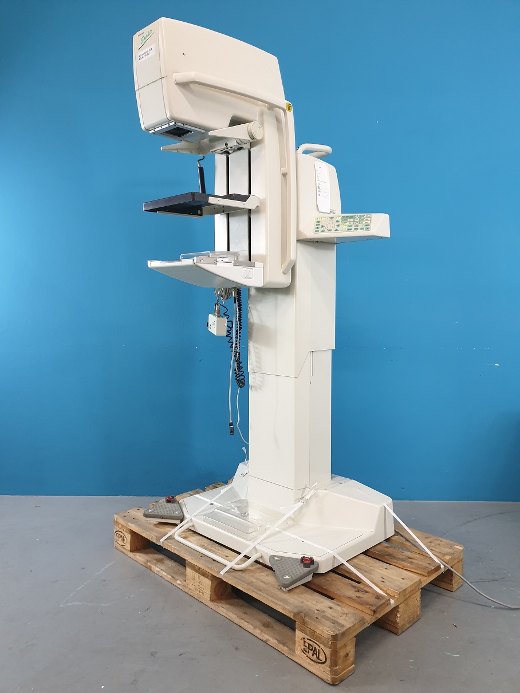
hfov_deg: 53.1
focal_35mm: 26
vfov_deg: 67.3
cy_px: 346
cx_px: 260
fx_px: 521
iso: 250
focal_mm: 4.3
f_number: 1.5
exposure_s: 1/50
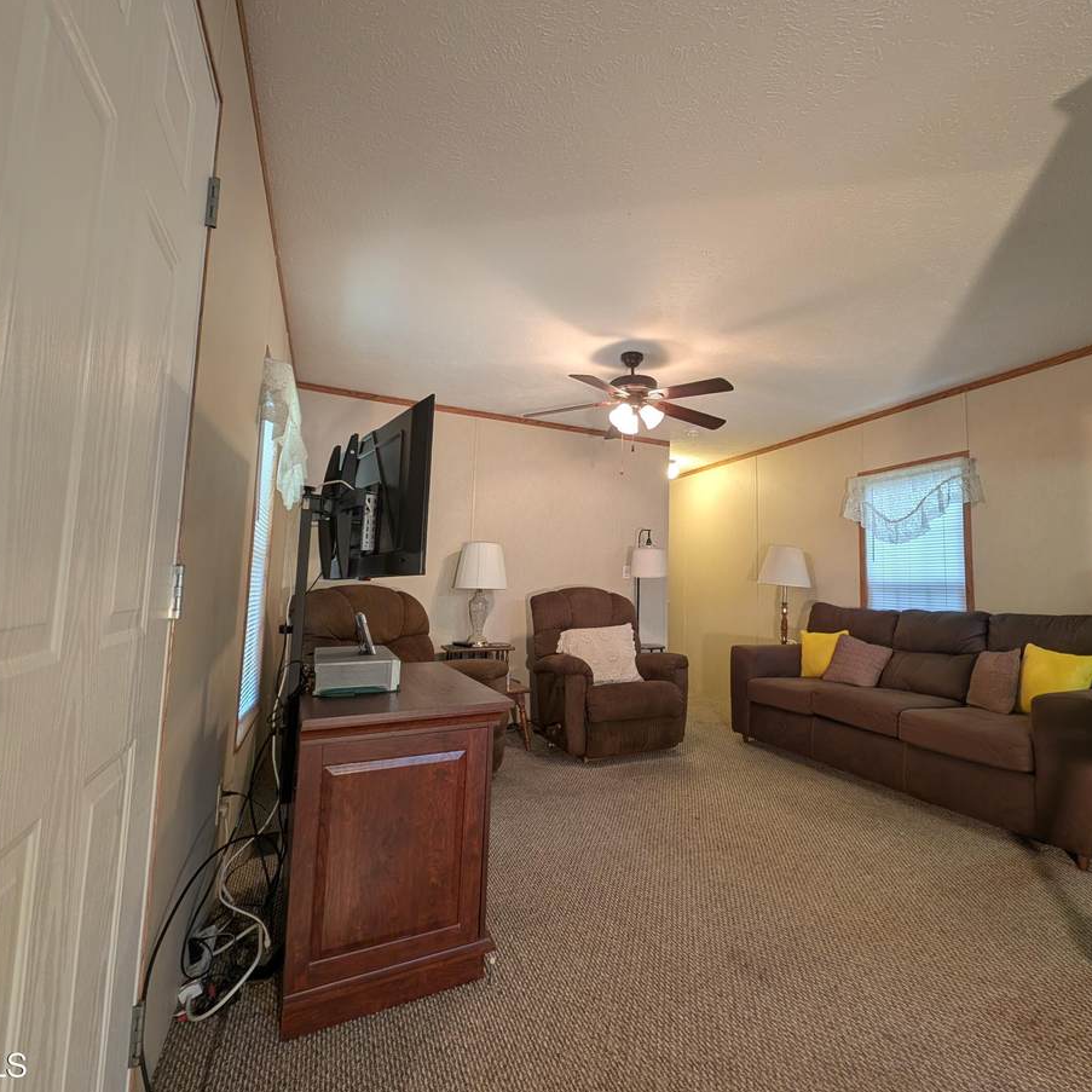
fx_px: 535
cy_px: 538
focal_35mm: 15
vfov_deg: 91.1
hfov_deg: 90.6
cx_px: 619
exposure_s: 1/24
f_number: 1.95
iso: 59
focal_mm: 2.23
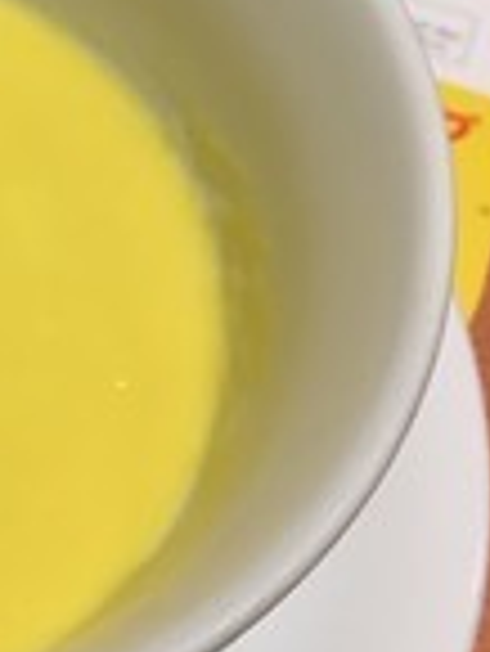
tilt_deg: -58.2
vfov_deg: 21.7
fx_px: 1696
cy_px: 243
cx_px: -252
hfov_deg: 15.2
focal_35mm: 90
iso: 64
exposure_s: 1/33
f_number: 2.2
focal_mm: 4.15
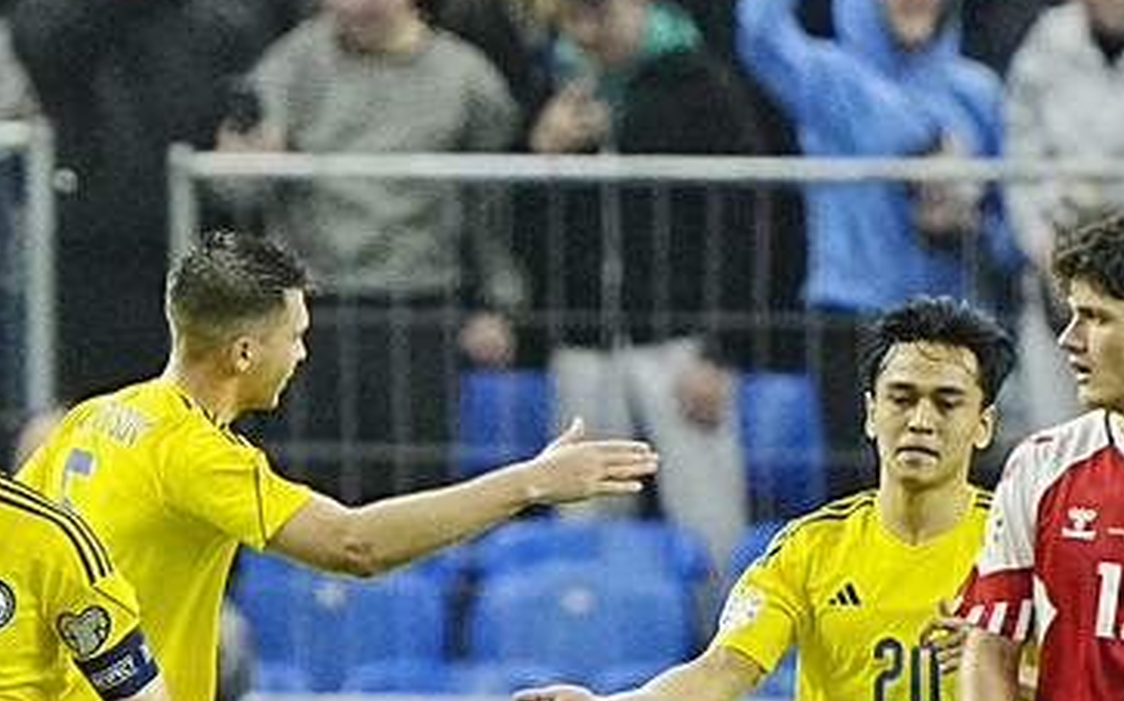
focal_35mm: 1345
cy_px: 727
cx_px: 262
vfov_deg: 1.0
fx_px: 41175
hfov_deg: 1.6
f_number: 2.8
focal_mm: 400
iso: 3200
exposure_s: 1/1250
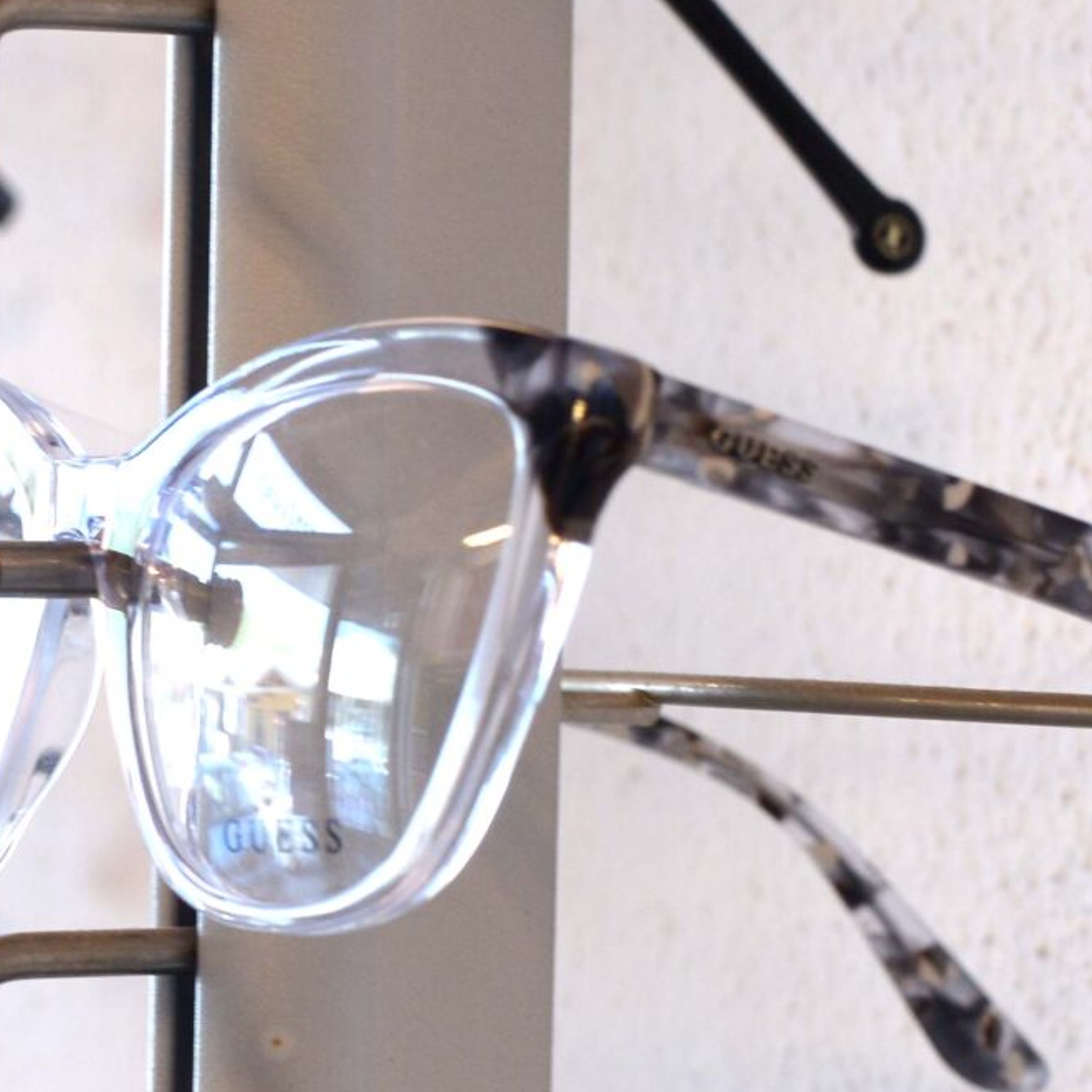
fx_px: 5889
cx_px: -256
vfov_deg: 10.6
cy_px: 577
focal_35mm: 165
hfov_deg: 10.4
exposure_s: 1/50
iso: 800
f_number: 1.4
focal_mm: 50
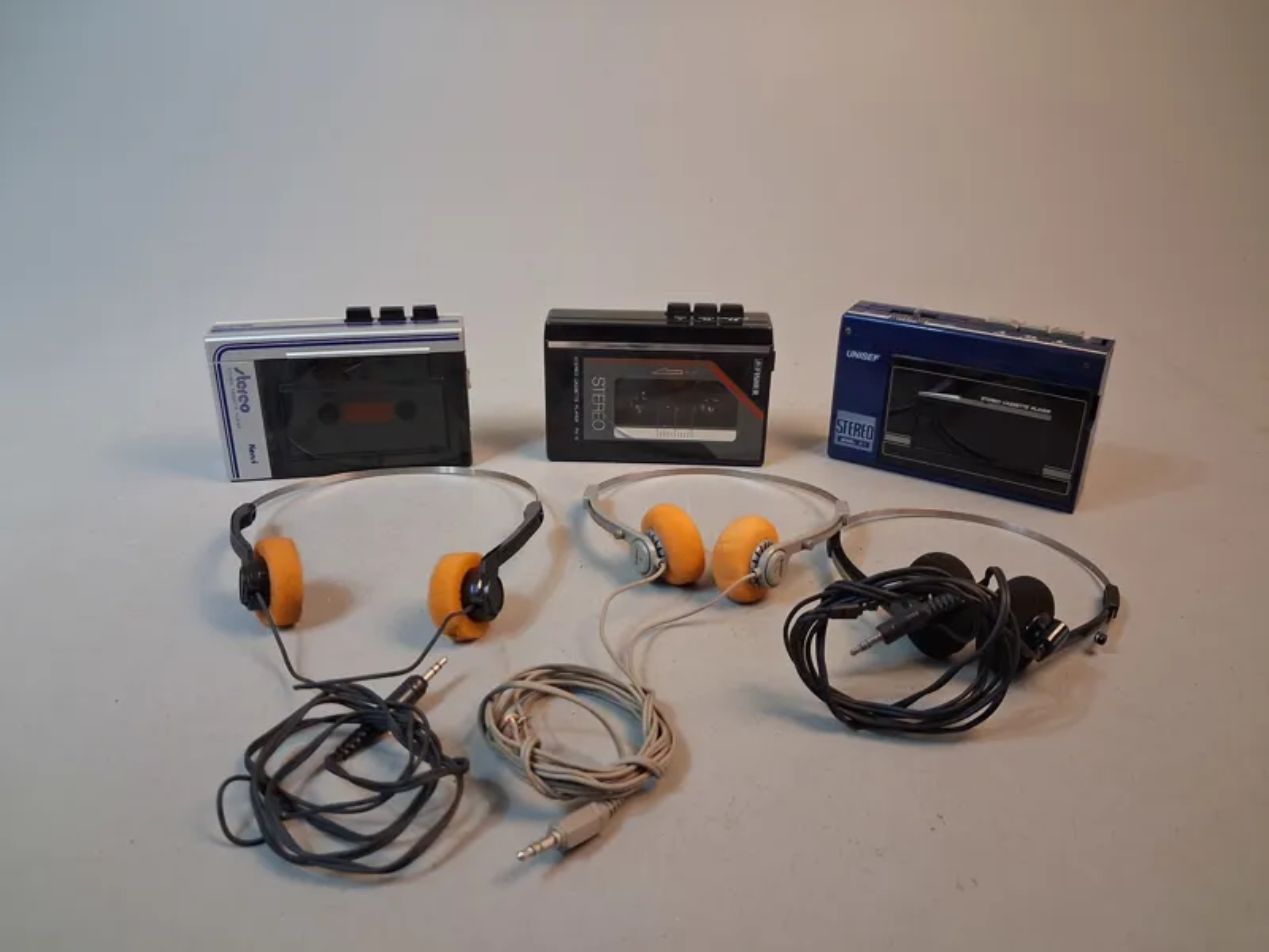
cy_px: 476
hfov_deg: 65.3
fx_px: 990
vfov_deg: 51.4
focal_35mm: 27
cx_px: 634
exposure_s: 1/50
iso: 400
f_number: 1.8
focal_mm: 4
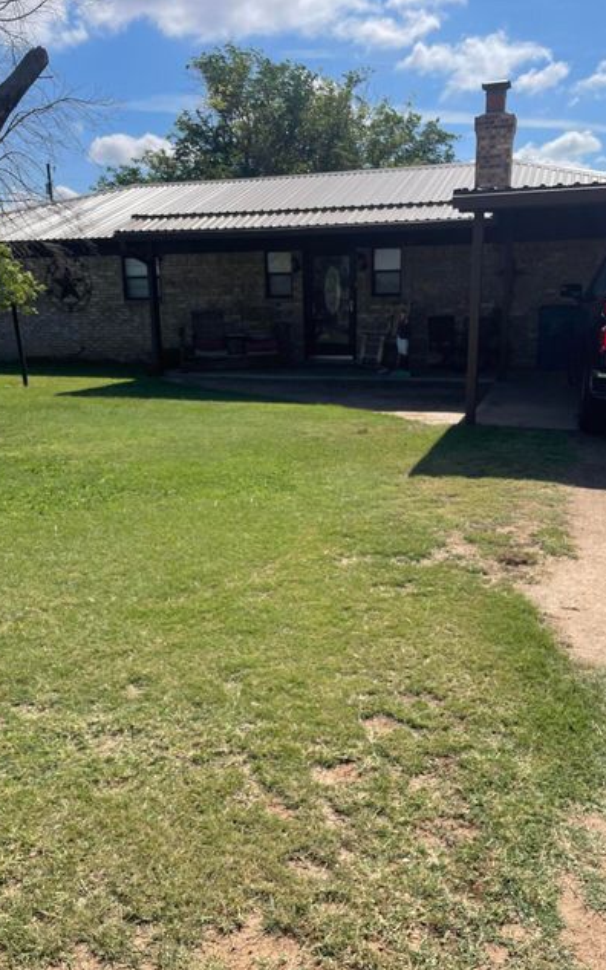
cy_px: 483
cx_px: 289
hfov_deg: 43.1
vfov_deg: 64.6
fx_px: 767
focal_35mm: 29
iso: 32
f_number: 1.6
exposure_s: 1/7299
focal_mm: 4.2
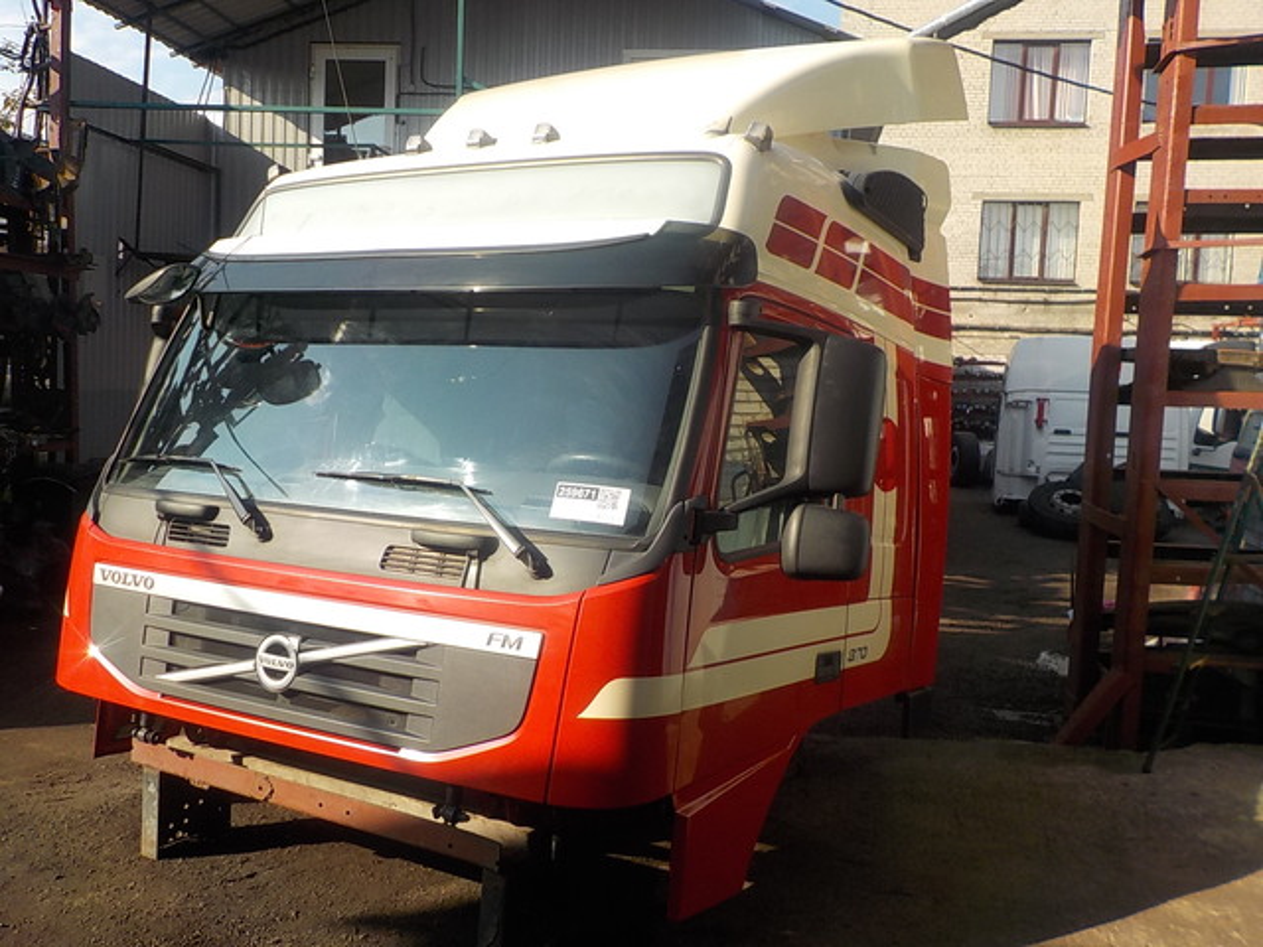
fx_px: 1095
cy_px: 474
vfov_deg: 46.8
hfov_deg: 60.0
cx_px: 632
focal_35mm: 30
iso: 125
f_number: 3.3
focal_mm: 4.1
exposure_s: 1/640
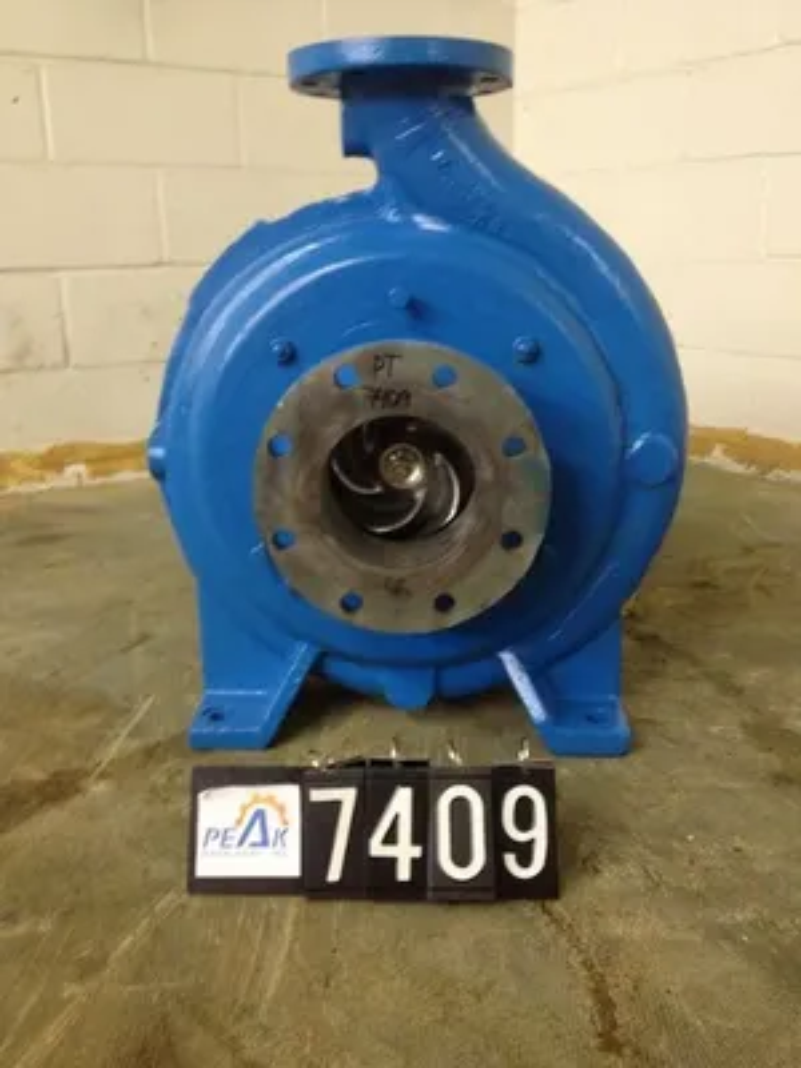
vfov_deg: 52.6
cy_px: 534
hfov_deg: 40.7
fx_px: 1080
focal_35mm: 35
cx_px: 400
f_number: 2.4
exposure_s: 1/20
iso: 200
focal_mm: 4.28
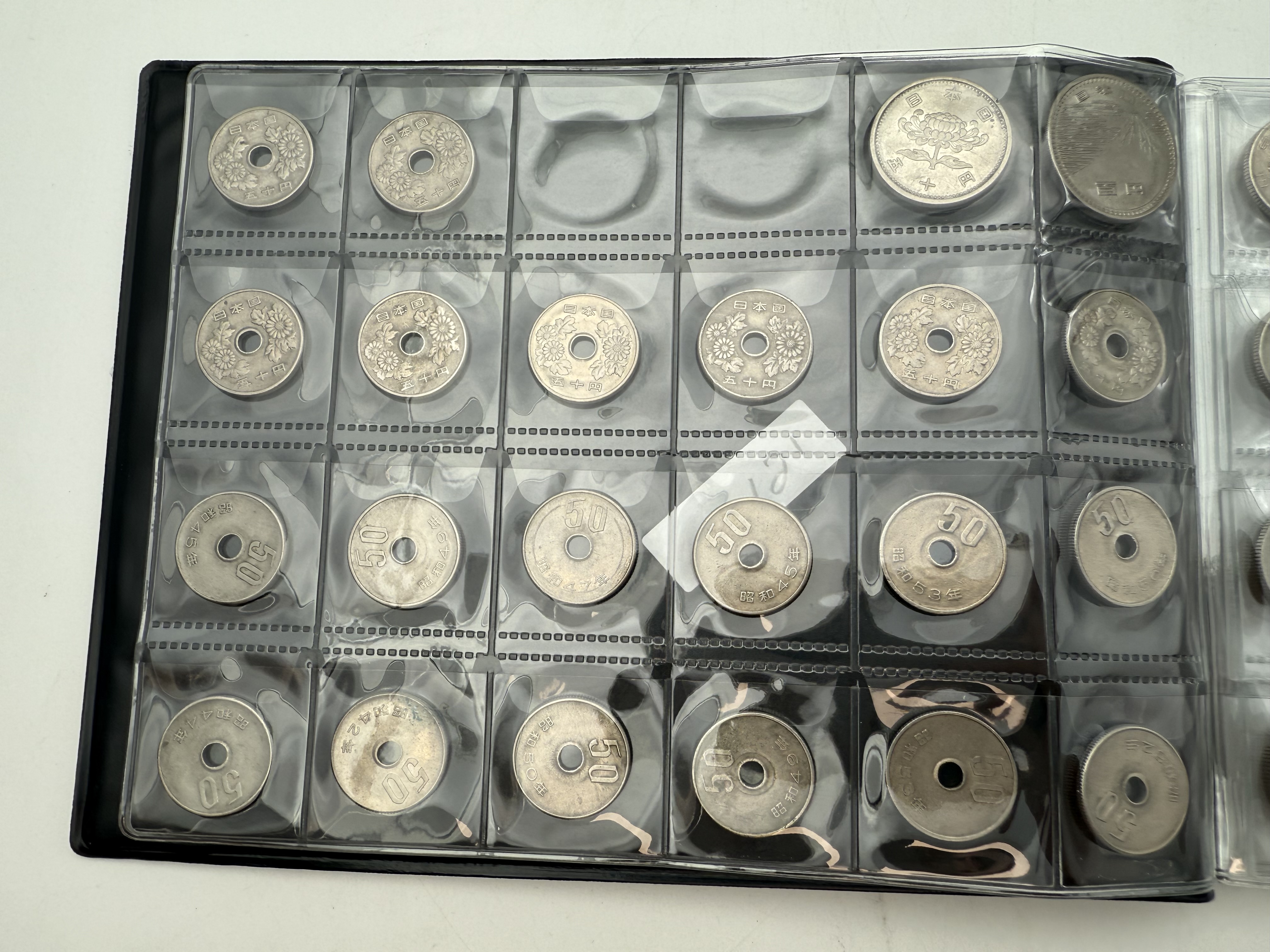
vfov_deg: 56.8
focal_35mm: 24
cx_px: 635
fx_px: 881
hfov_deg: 71.6
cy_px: 476
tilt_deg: -82.2
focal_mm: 2.22
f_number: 2.2
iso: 40
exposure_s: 1/217
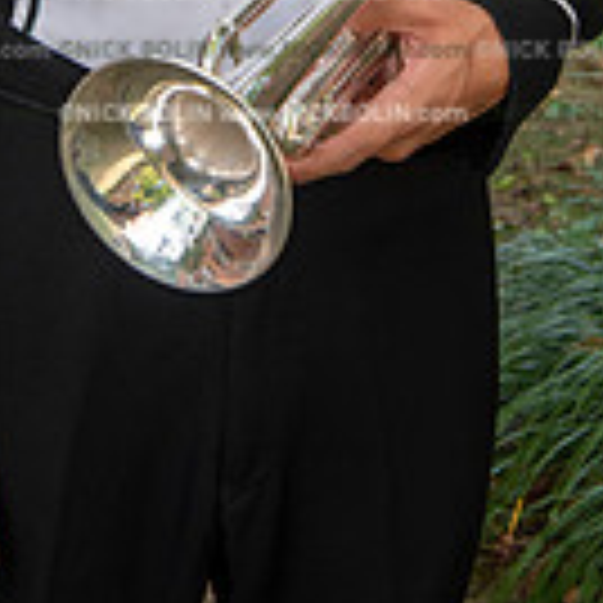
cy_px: -320
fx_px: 2483
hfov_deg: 13.8
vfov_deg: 13.0
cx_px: 261
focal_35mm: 126
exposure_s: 1/100
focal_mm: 44
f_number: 8
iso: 500
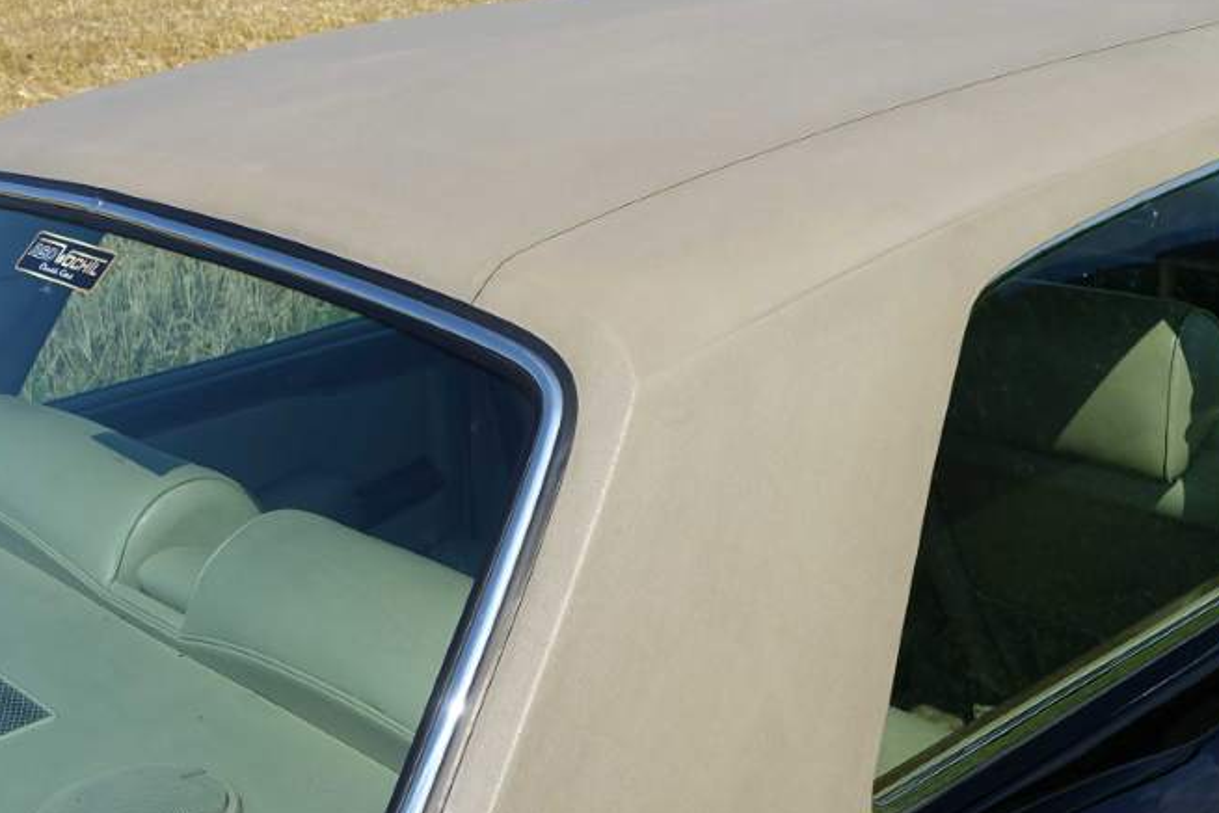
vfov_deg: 26.5
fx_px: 1727
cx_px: 709
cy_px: 465
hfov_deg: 38.8
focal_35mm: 51
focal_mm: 10.7
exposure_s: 1/160
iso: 125
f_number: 4
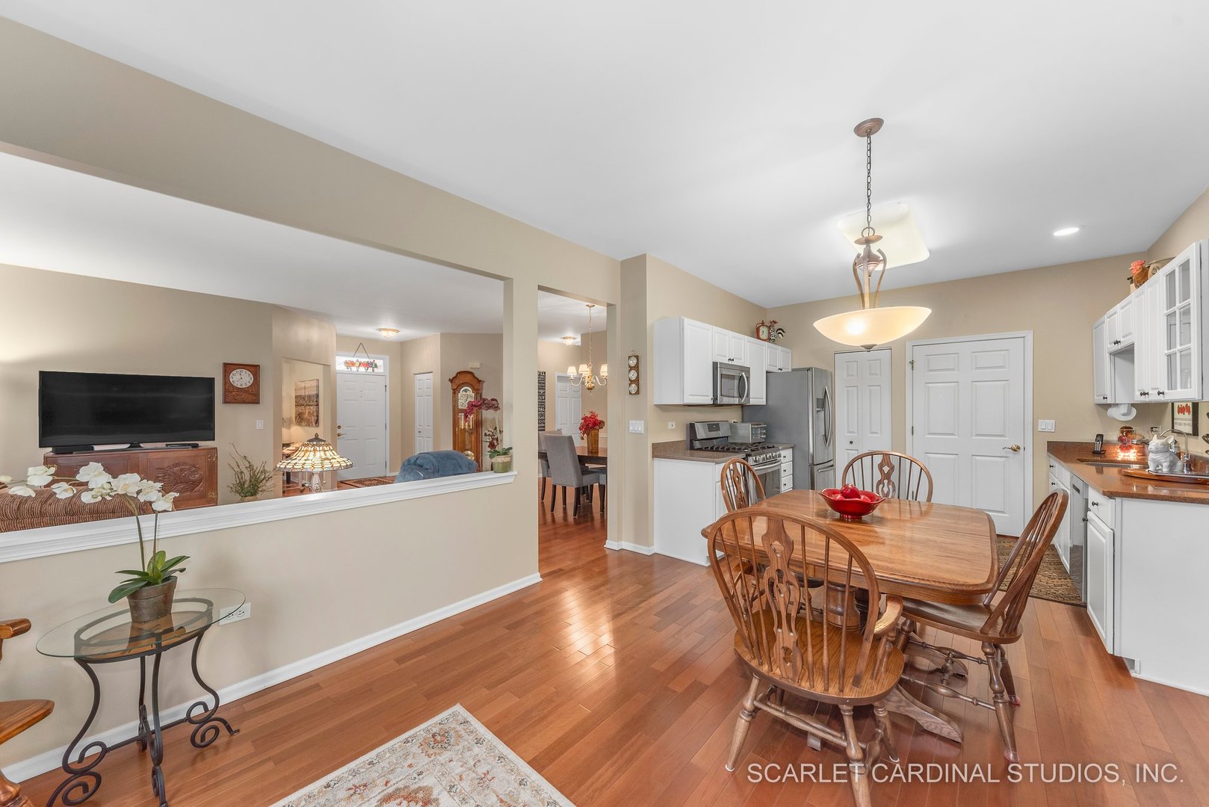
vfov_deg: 85.5
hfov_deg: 108.3
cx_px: 604
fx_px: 437
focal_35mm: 13
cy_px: 404
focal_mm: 13
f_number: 7.1
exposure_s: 1/6
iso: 400
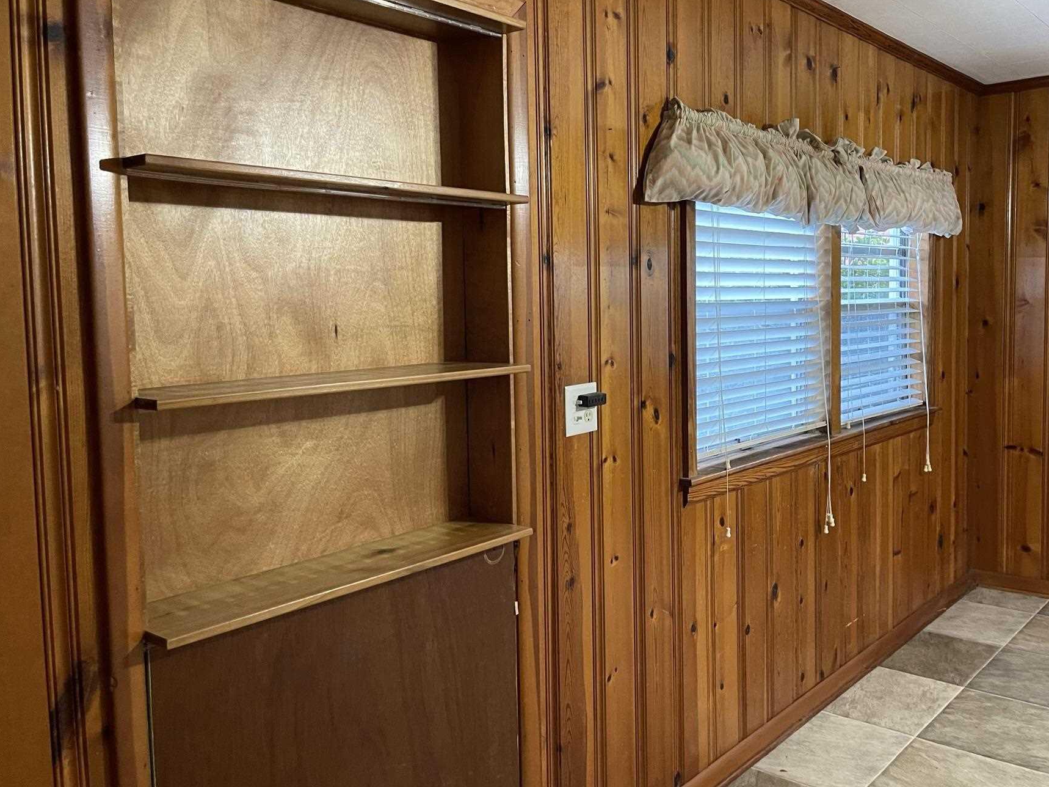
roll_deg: +0.6
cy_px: 348
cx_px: 604
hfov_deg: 58.1
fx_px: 939
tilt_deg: -3.7
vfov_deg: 45.3
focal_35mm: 31
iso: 400
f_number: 1.6
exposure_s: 1/40
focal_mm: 5.1
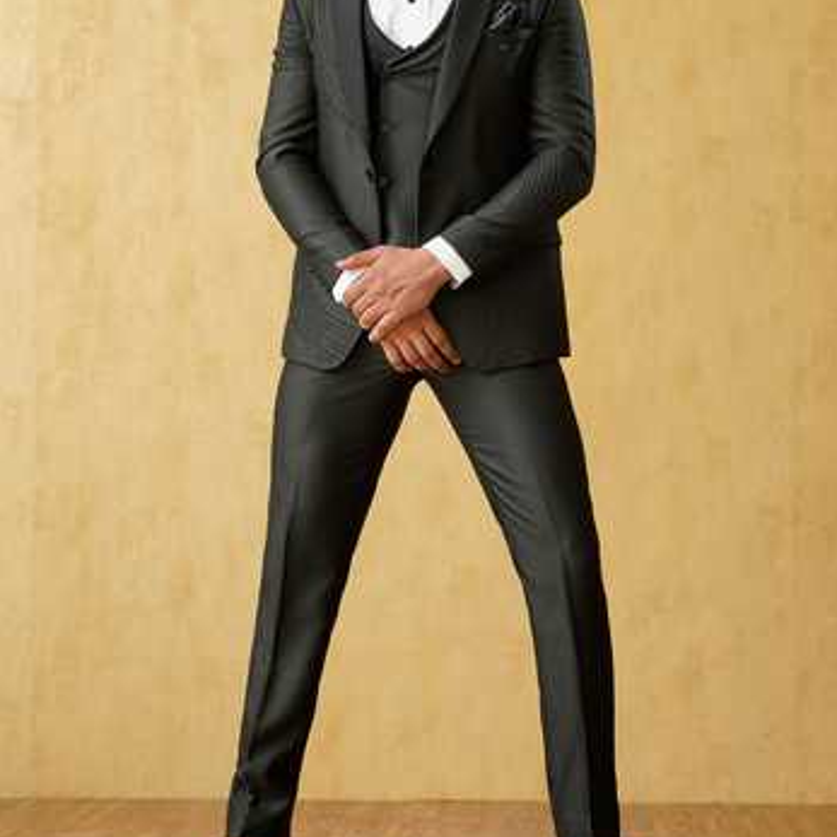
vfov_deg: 19.3
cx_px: 420
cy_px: 344
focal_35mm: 90
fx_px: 2462
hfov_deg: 19.3
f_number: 4.5
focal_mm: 70
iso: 125
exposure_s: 1/125
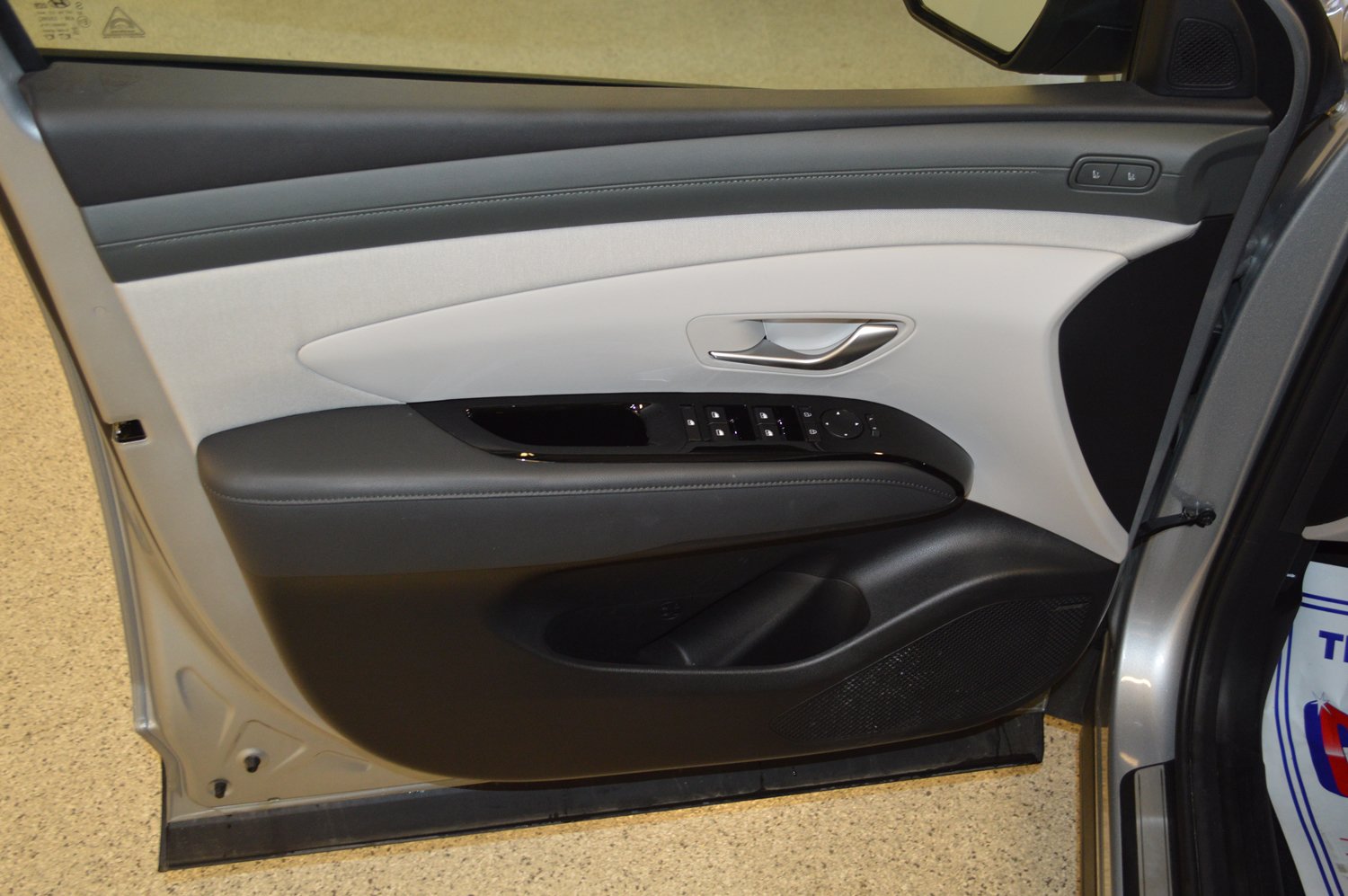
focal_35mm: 33
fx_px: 1234
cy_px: 448
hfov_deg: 57.3
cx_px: 674
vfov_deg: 39.9
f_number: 4
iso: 720
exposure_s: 1/60
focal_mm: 22
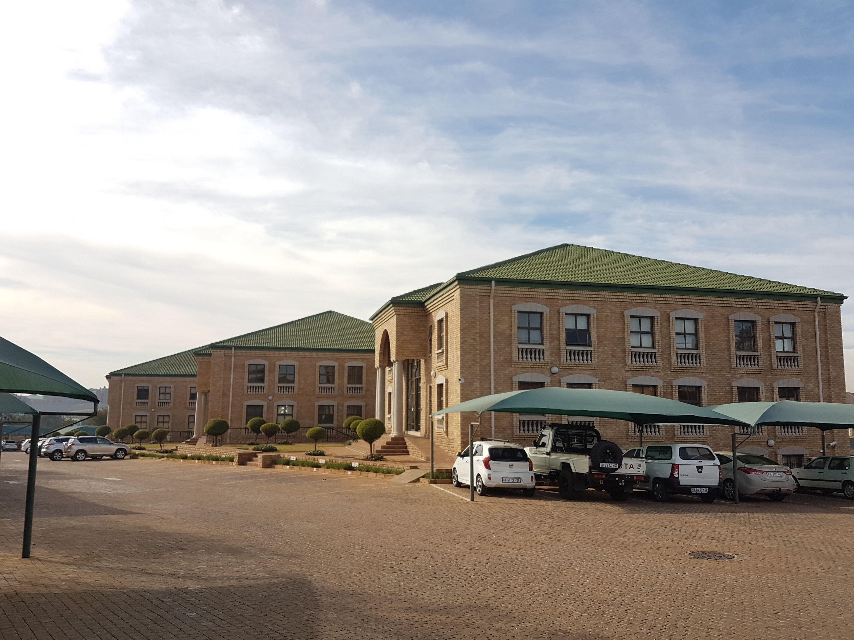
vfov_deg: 53.1
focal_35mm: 26
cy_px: 320
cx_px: 427
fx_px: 641
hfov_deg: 67.3
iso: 40
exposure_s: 1/1692
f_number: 1.7
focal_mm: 4.2
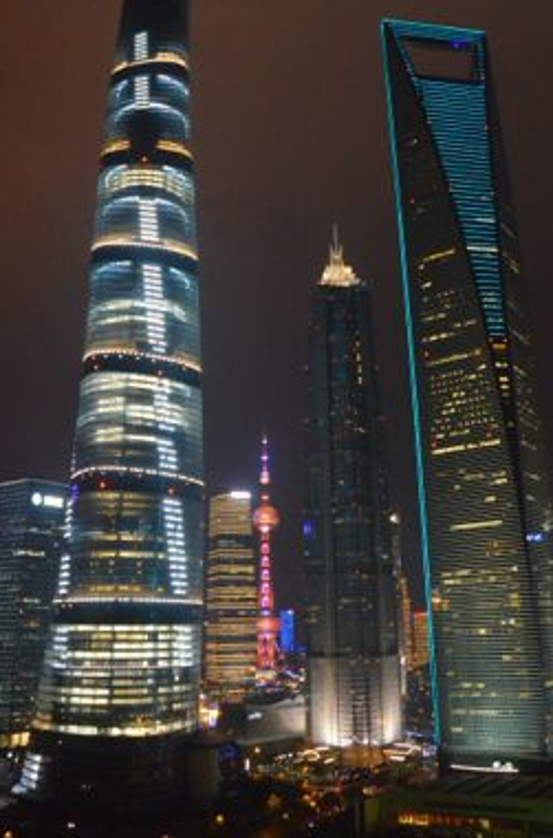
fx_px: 742
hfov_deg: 40.9
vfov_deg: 58.5
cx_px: 284
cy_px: 346
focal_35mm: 32
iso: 5000
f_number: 3.5
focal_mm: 18
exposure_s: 1/125
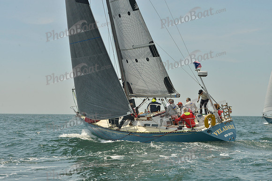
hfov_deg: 28.8
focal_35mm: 70
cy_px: 90
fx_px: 529
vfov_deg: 19.5
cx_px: 136
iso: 560
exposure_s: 1/1250
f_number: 13
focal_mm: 70
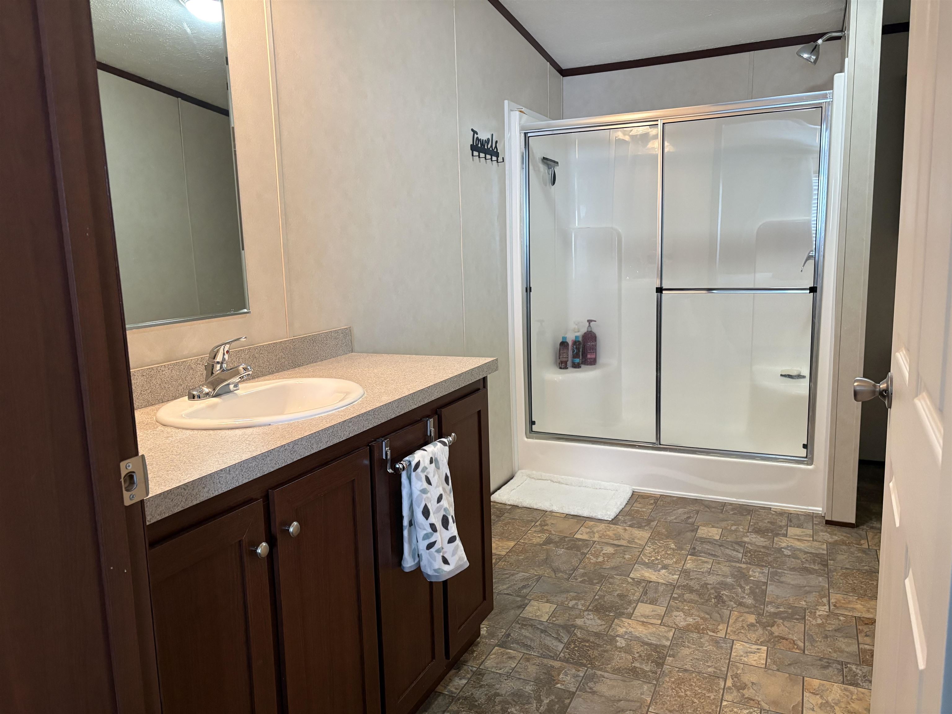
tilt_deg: -8.1
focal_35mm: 26
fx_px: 715
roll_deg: +2.8
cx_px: 476
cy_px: 357
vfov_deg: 53.1
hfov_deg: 67.3
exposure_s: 1/60
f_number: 1.6
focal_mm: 5.96
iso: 320
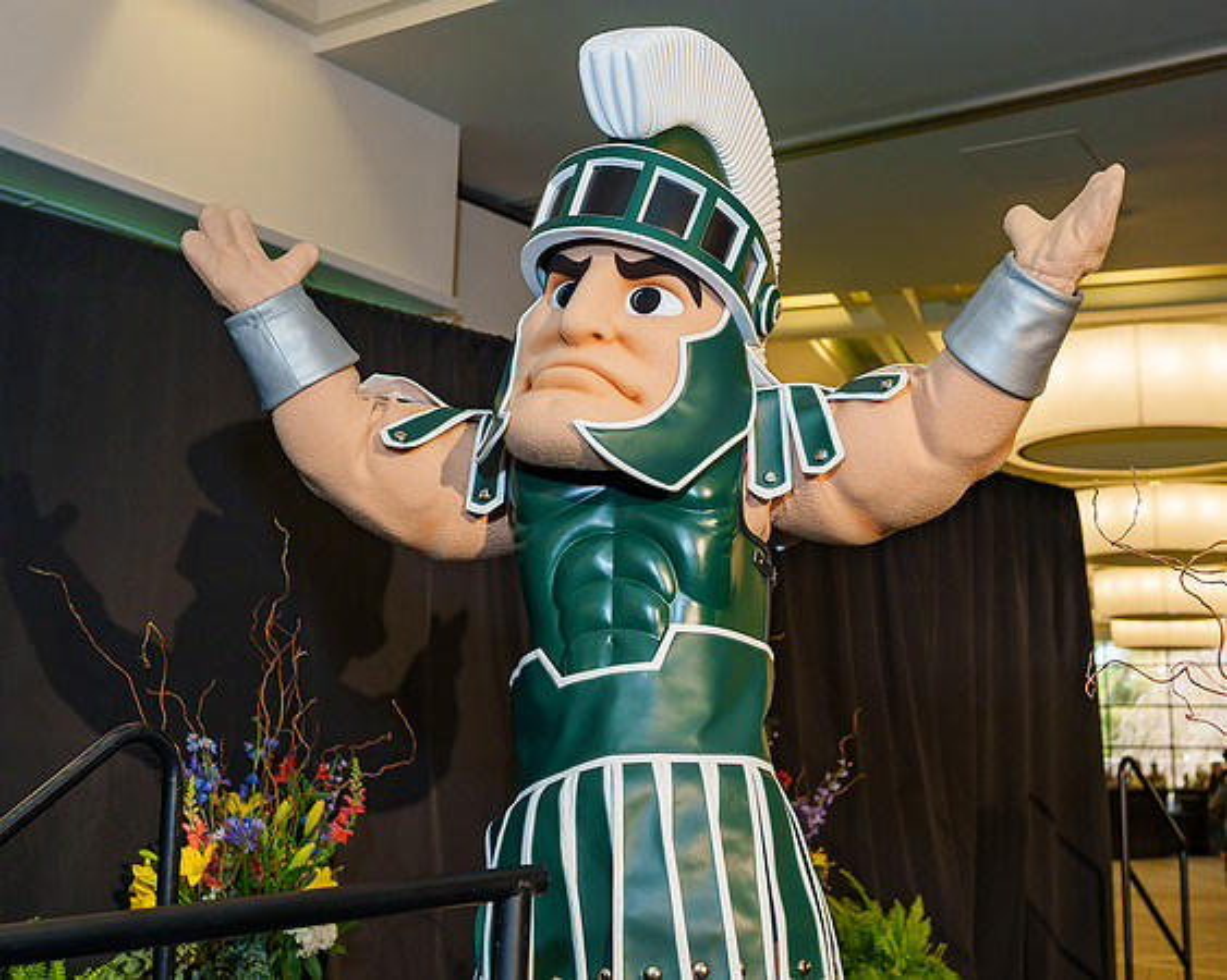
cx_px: 640
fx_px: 1699
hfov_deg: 39.7
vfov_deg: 32.1
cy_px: 415
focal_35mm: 47
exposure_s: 1/125
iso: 320
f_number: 3.5
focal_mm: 35
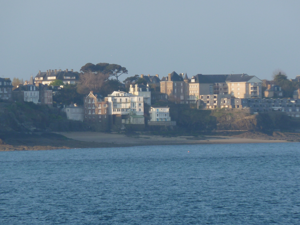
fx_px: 3458
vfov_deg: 3.7
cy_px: 112
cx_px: 150
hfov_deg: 5.0
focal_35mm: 399
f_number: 4.9
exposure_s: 1/200
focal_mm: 49.2
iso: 80
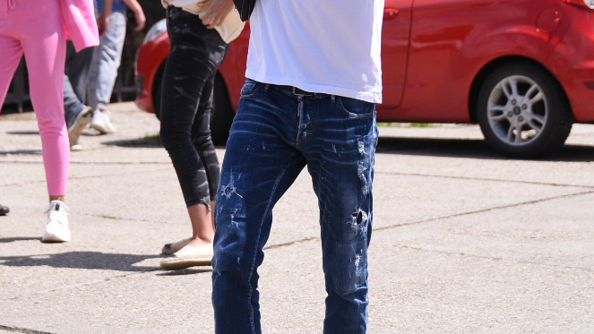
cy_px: 19
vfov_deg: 7.0
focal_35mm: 174
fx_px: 2741
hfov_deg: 12.4
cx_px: 209
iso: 320
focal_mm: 68
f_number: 4
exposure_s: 1/3200
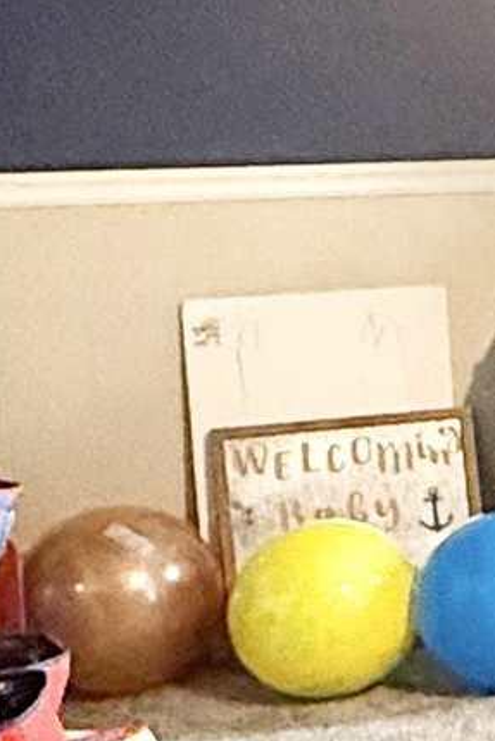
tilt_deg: -7.4
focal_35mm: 104
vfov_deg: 19.6
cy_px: 315
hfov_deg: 10.4
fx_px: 2143
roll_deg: +0.1
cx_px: 1363
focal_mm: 2.22
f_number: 2.2
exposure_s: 1/60
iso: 500
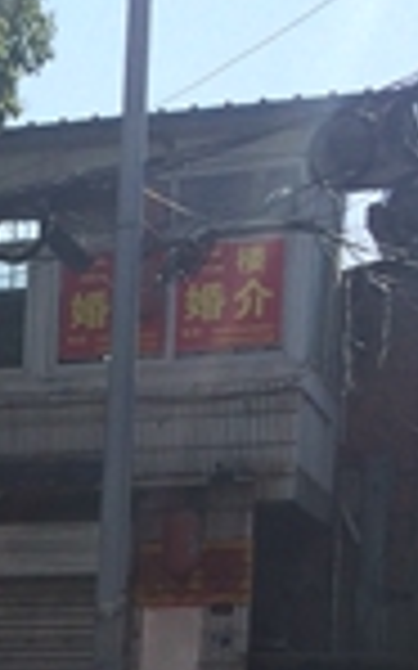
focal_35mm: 124
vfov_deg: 15.8
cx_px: -476
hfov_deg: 9.7
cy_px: 935
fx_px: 2262
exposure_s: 1/2283
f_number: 2.2
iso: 32
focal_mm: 4.15
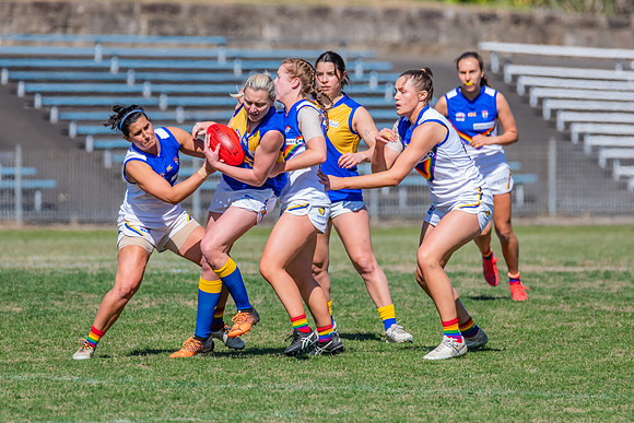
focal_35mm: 689
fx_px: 12142
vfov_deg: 2.0
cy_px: 195
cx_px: 313
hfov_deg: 3.0
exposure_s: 1/1600
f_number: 10
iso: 800
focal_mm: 600
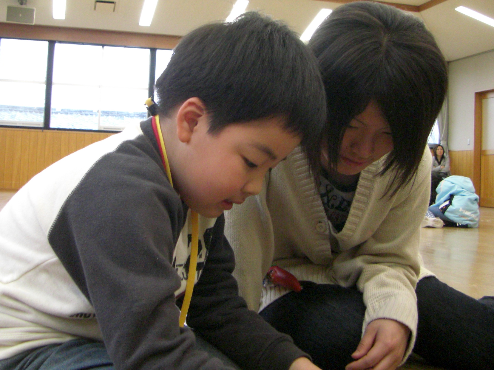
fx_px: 671
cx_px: 238
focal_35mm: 47
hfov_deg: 40.4
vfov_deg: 30.8
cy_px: 150
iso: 400
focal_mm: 6.3
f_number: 3.4
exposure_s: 1/60
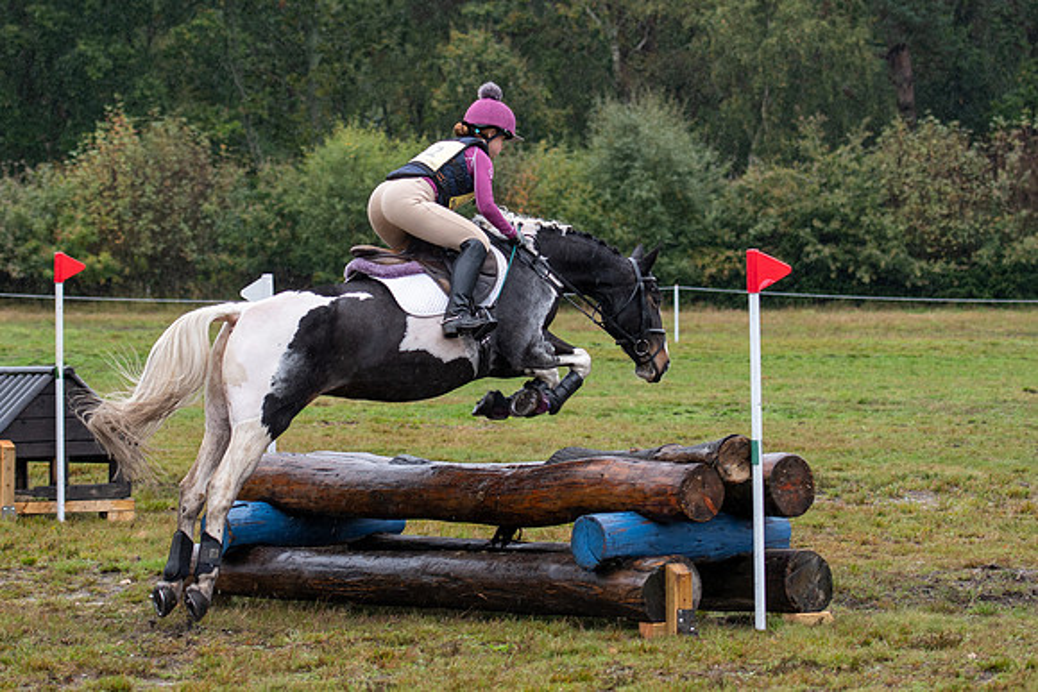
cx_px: 455
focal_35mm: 154
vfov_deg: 8.9
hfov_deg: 13.3
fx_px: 4437
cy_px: 287
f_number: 2.8
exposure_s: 1/400
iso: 250
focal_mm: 75
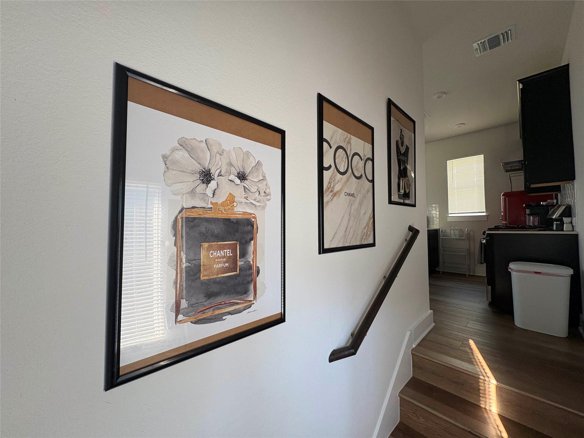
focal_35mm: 14
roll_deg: +1.1
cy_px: 219
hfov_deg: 102.1
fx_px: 236
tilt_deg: +1.2
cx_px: 292
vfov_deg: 85.7
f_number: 2.2
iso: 200
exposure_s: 1/99
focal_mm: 2.22
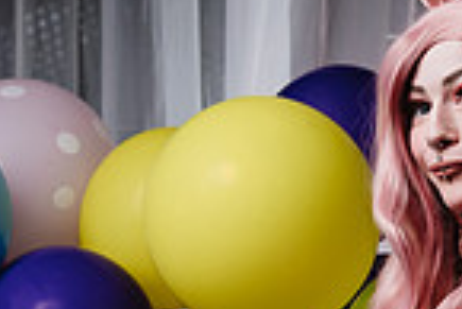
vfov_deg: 9.3
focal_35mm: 144
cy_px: 463
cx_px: 406
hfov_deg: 14.1
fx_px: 1850
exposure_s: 1/160
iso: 64
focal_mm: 32
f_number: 4
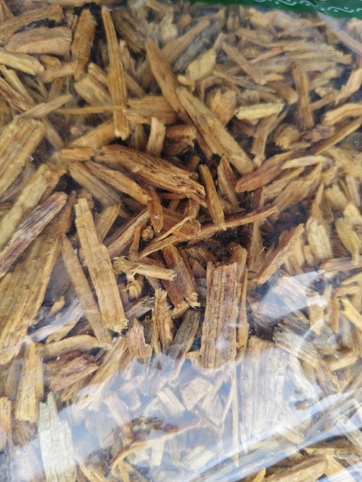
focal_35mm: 23
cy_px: 241
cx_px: 181
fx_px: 321
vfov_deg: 73.9
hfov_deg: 58.9
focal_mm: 5.56
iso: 71
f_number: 1.88
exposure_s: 1/184
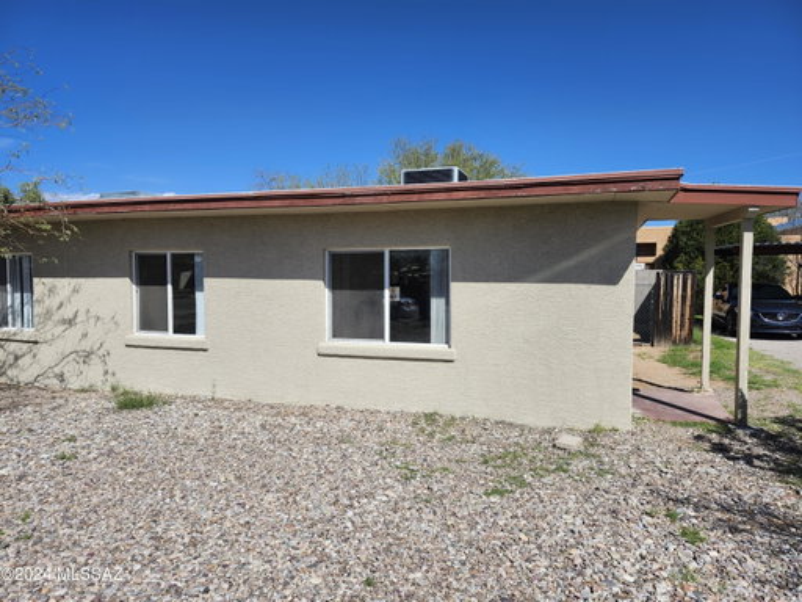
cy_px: 301
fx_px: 533
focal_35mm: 23
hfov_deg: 73.9
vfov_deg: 58.9
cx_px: 401
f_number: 1.8
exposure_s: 1/2443
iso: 25
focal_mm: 5.54
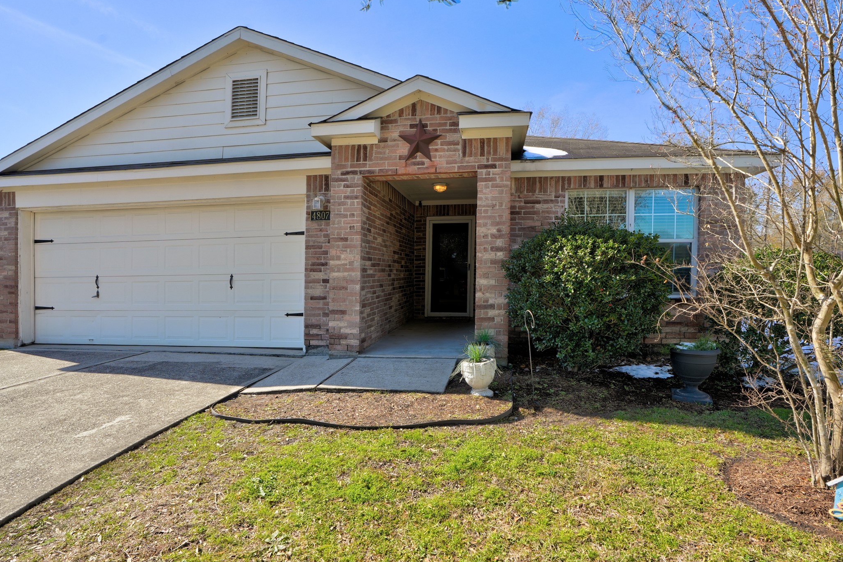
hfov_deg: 93.2
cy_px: 273
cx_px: 407
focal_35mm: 17
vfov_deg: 70.4
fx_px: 398
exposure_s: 1/500
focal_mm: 16
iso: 400
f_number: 8
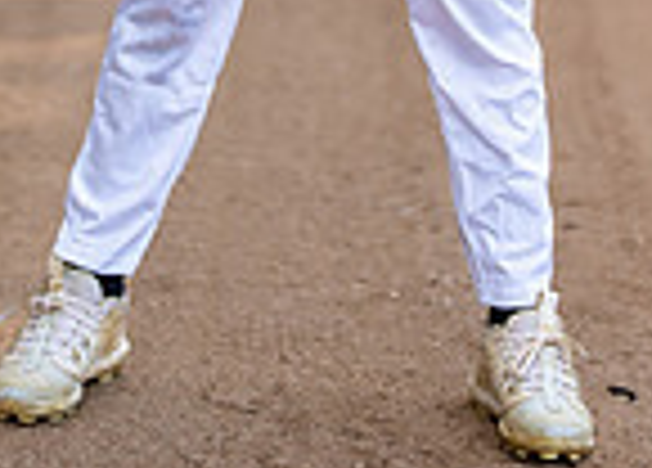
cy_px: -346
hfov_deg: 9.0
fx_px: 4154
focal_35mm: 224
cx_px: 342
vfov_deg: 6.3
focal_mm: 50
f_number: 1.2
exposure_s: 1/2500
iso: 125
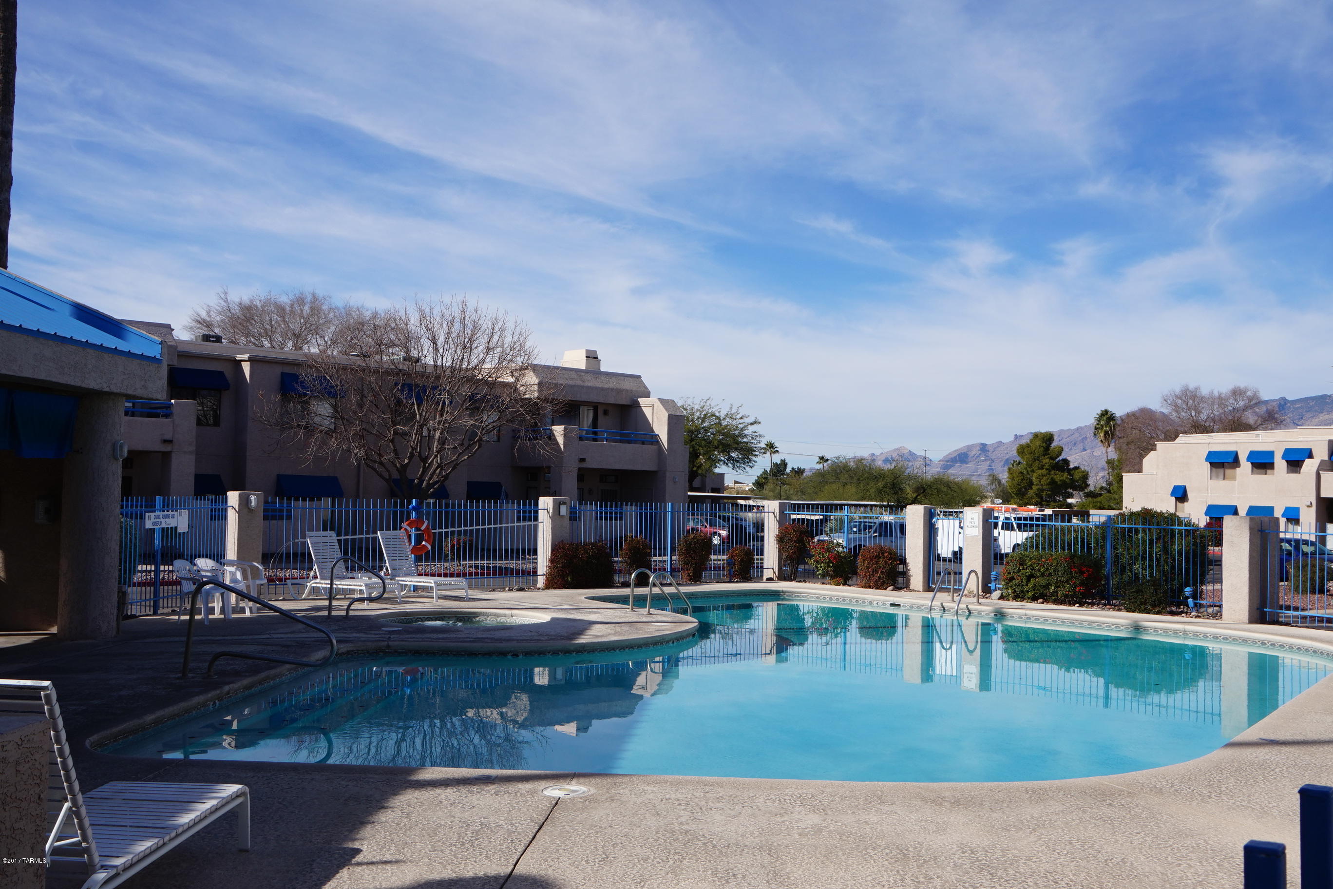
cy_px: 444
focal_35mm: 36
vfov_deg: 36.9
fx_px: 1333
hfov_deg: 53.1
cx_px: 666
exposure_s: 1/100
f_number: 14
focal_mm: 24
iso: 100
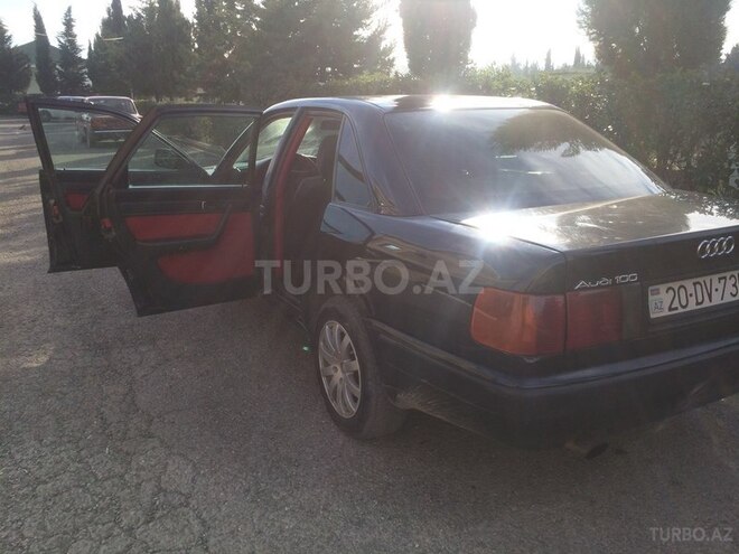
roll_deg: -0.2
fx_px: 619
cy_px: 277
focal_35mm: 29
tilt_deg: -18.8
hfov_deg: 61.7
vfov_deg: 48.2
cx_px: 370
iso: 32
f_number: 2.2
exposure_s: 1/933
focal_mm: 4.15
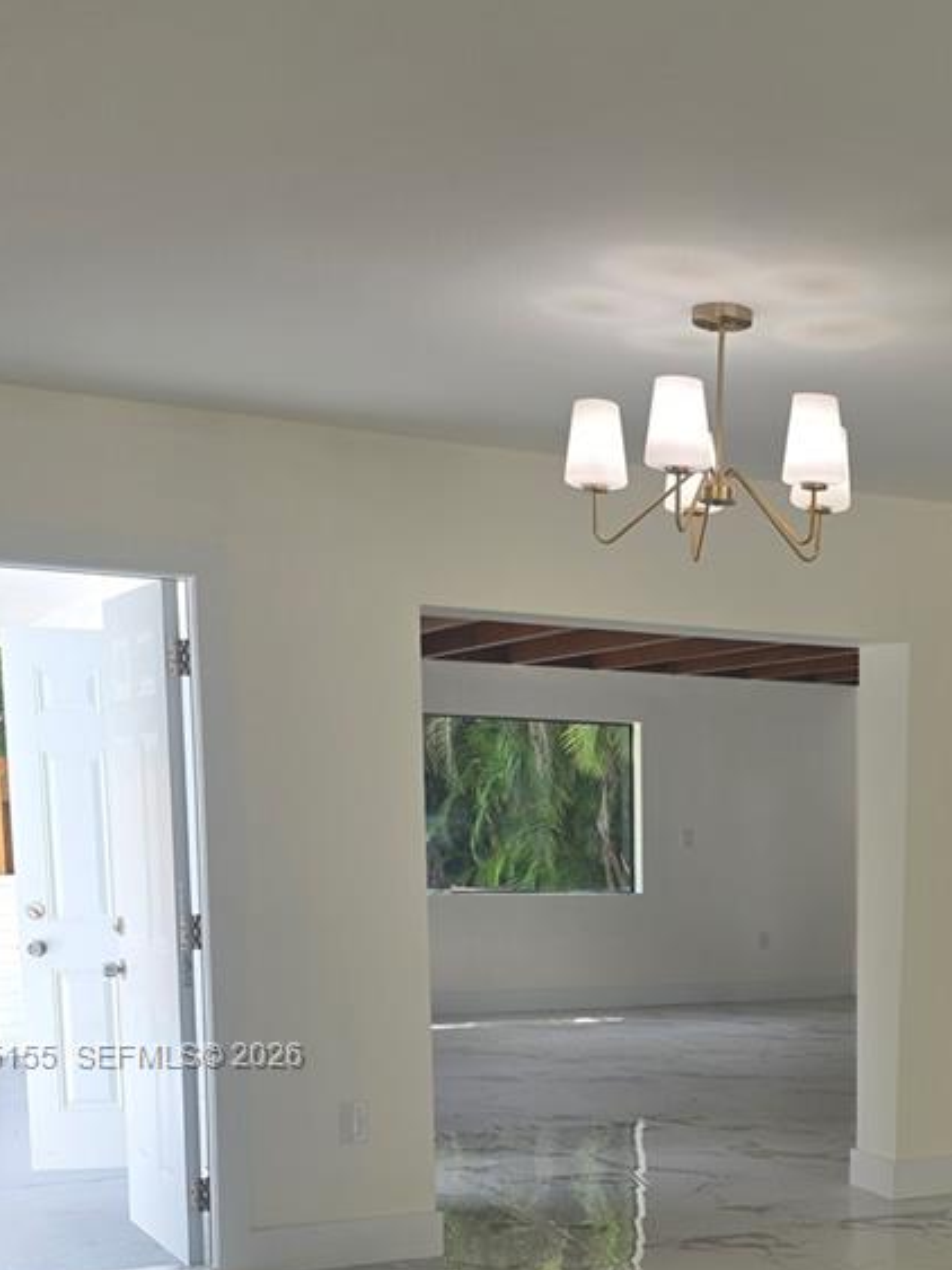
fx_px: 1797
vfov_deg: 37.2
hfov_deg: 28.3
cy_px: 1058
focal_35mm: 49
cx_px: 900
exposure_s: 1/120
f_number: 1.7
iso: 16
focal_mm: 6.3
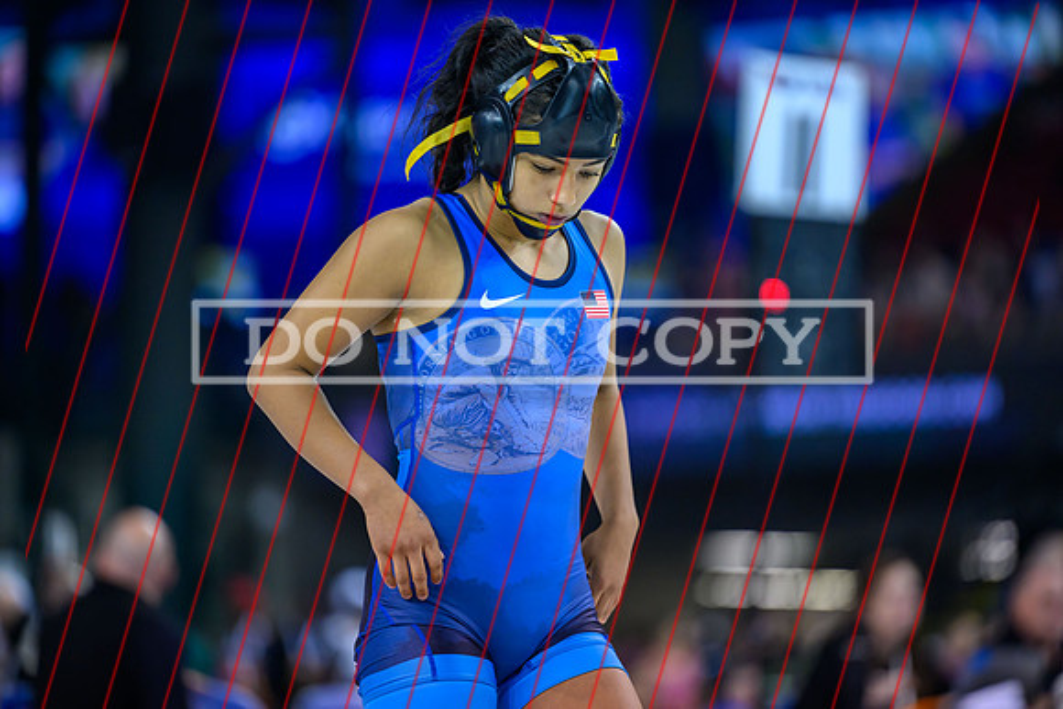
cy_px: 354
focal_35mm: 200
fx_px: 5907
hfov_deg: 10.3
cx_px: 532
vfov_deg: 6.9
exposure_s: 1/800
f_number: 2.8
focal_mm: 200
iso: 2500
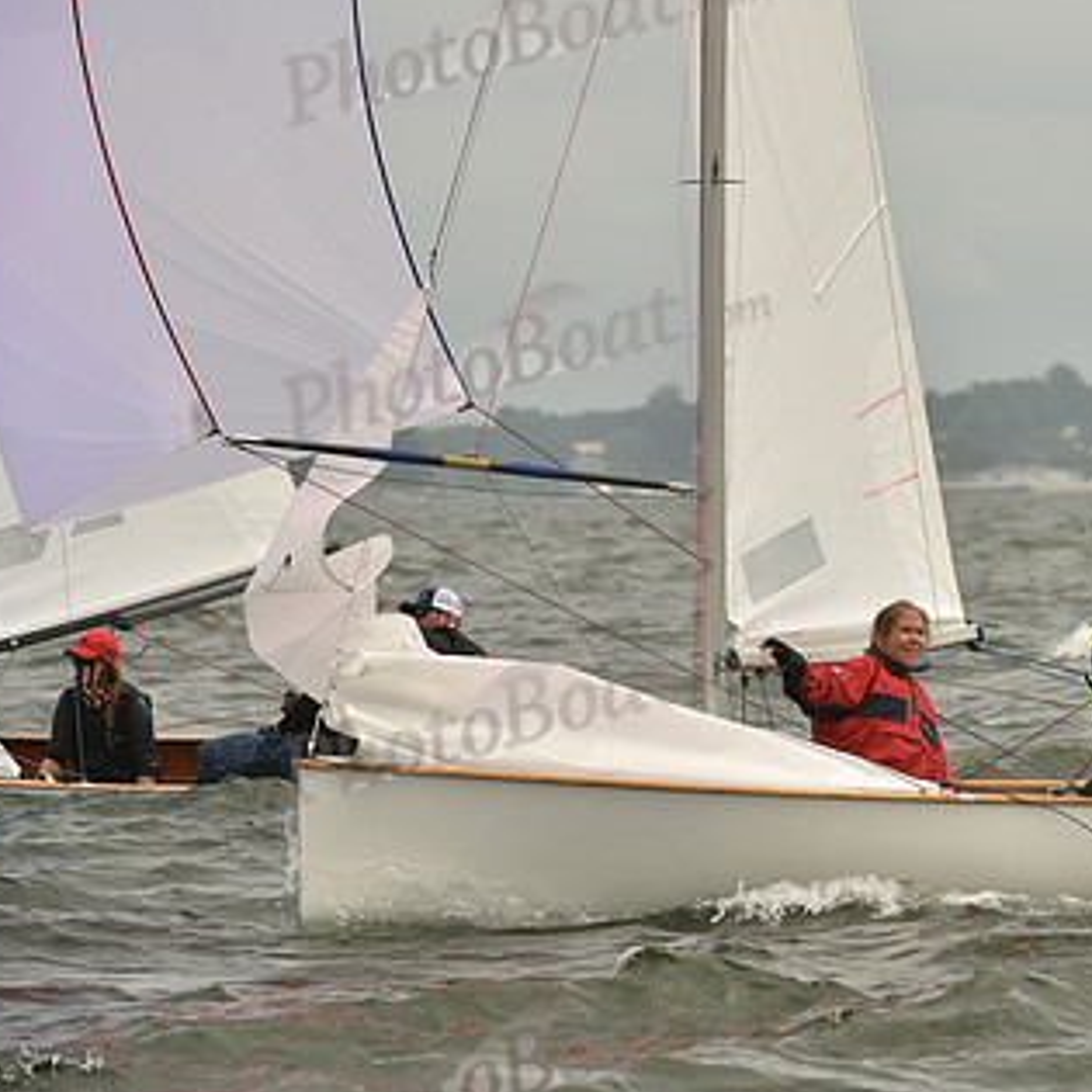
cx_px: 953
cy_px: 487
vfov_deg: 4.7
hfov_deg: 4.7
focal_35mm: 376
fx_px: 13420
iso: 320
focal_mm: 240
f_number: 8
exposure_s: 1/1250
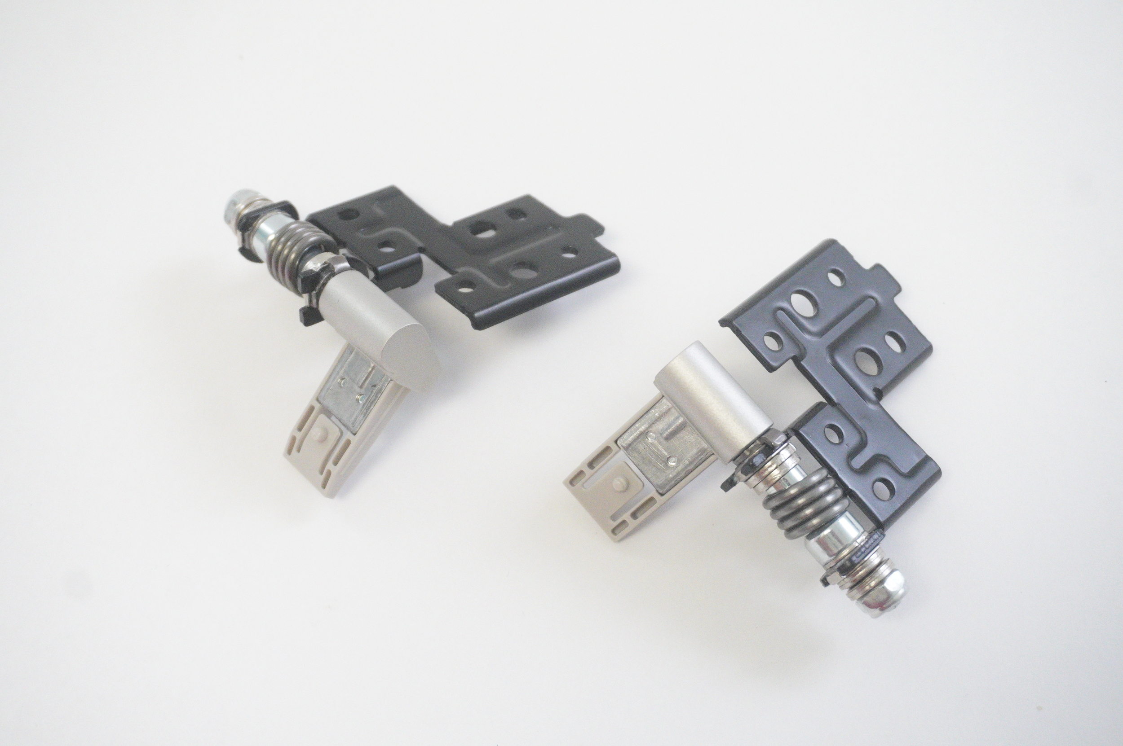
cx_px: 562
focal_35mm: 54
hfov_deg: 36.9
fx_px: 1683
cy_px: 373
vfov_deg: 25.0
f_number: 5.6
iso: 5000
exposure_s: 1/200
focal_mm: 36
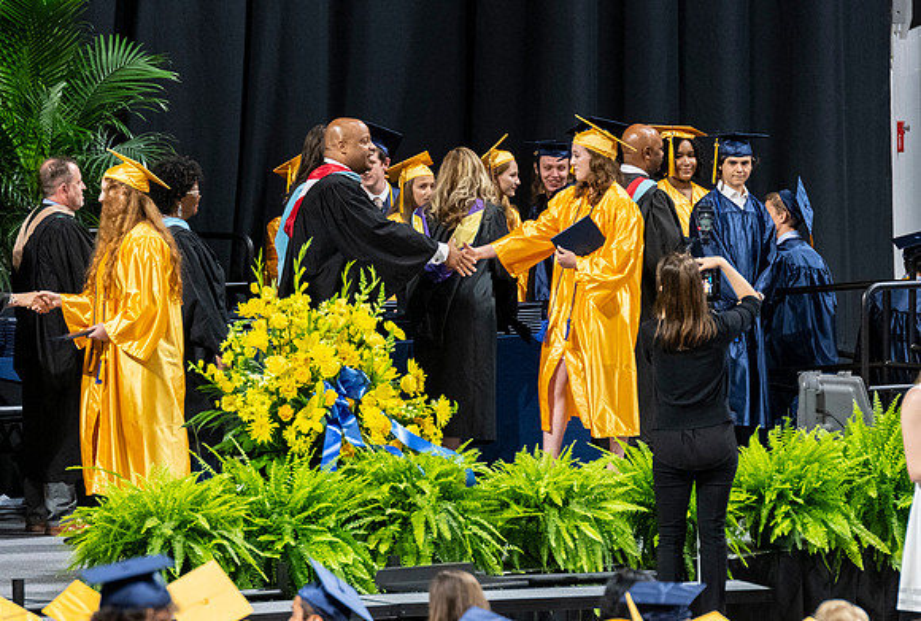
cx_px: 576
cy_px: 315
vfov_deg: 4.1
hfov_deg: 6.1
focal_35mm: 337
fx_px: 8660
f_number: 4
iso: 2000
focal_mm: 190
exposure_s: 1/200
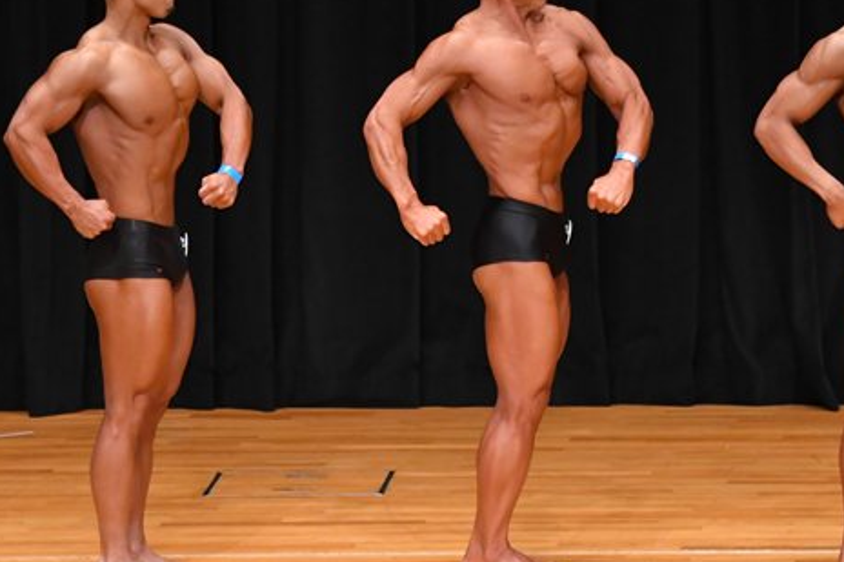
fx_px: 8812
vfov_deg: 3.7
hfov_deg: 5.5
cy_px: 224
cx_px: 316
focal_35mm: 376
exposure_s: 1/400
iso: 4000
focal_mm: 150
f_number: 5.6
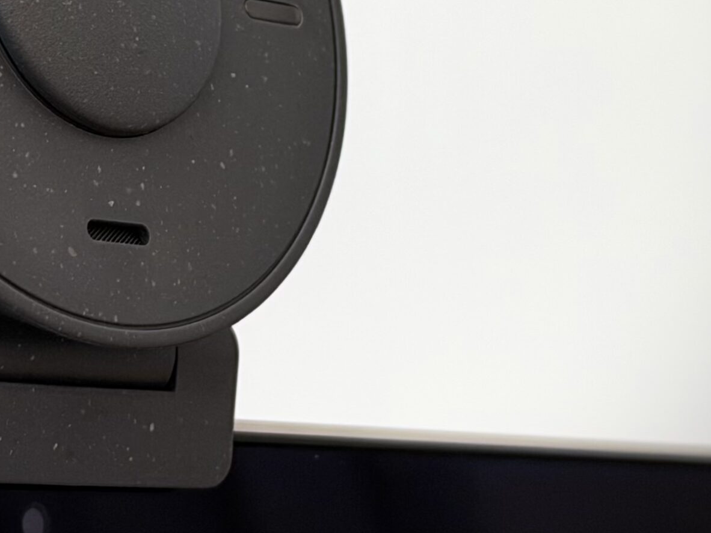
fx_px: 2136
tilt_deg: -3.2
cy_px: 47
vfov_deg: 14.1
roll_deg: -13.8
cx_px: 207
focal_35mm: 104
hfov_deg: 18.8
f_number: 1.78
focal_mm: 6.76
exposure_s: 1/52
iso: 160
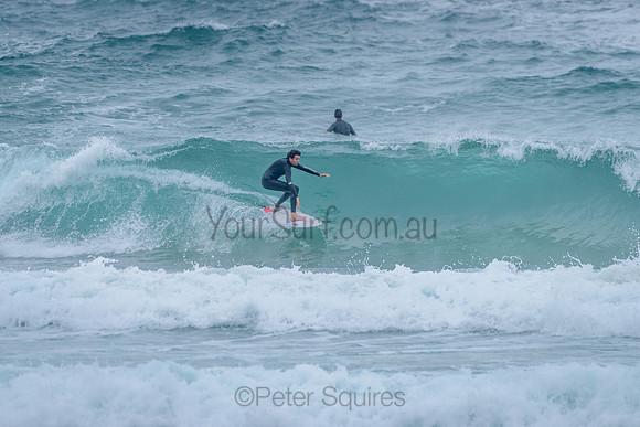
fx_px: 10896
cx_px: 321
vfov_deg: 2.2
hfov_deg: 3.4
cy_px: 166
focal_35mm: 613
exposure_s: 1/1250
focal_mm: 500
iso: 720
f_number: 5.6
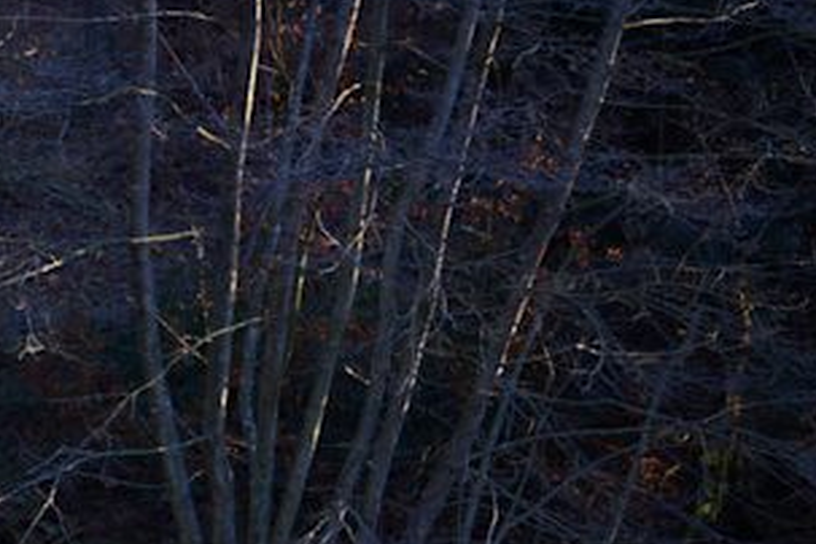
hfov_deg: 10.7
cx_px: -934
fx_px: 3921
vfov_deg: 7.5
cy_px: 1225
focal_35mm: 173
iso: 200
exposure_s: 1/20
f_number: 8
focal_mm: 35
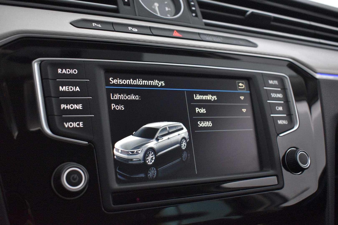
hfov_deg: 49.6
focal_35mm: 39
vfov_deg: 34.2
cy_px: 112
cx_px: 169
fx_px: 366
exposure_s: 1/60
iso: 3600
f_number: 4
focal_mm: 26
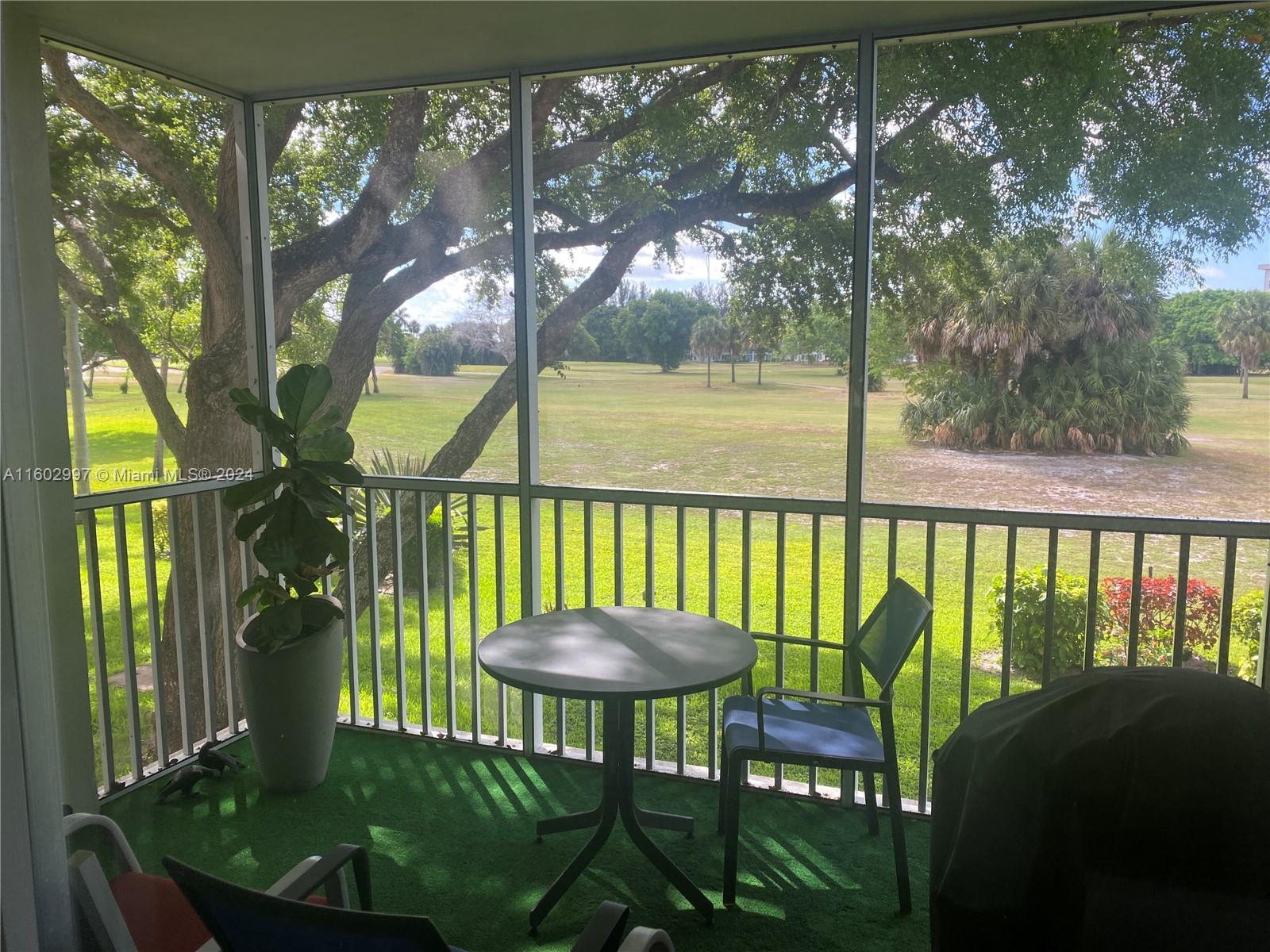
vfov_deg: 53.1
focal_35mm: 26
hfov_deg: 67.3
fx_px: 954
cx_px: 635
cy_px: 476
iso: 32
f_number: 1.8
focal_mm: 4.25
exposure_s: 1/273
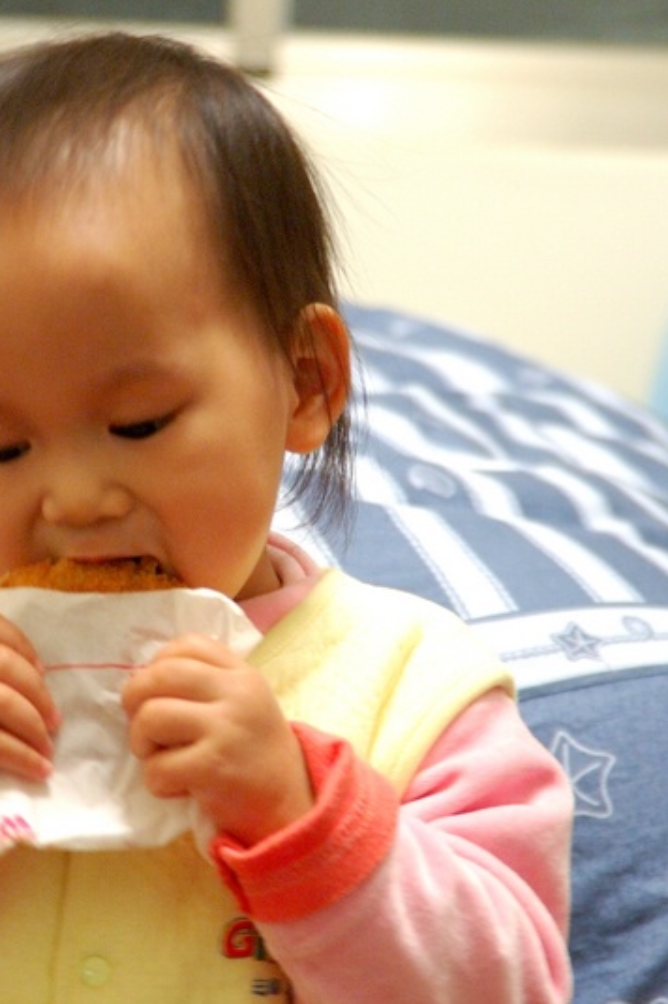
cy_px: 557
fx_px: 3038
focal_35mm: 109
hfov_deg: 12.5
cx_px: 168
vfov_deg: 18.8
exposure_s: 1/25
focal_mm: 38
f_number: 2.8
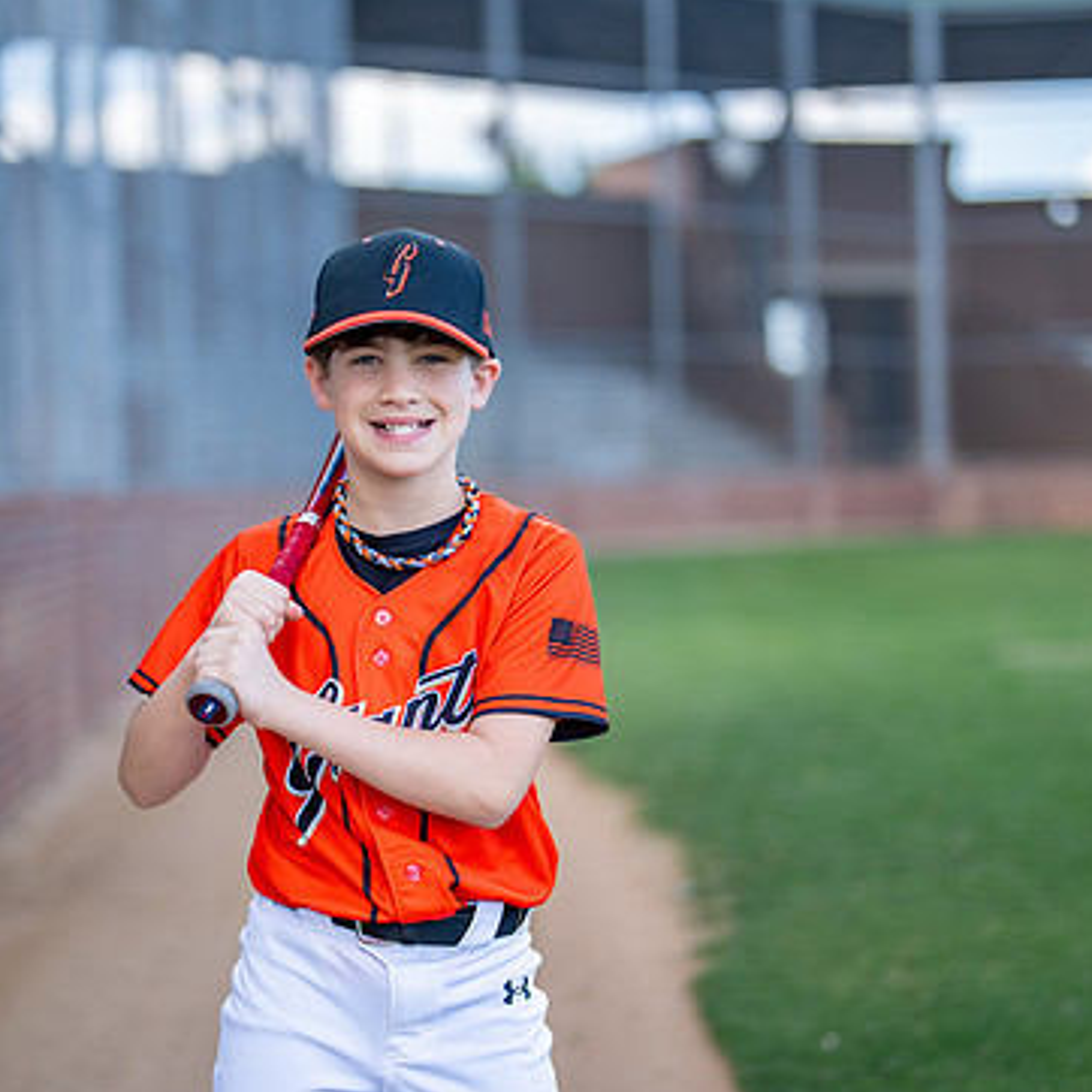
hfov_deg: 22.2
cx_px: 436
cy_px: 591
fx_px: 2784
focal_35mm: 78
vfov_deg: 22.2
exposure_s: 1/2000
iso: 125
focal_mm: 50
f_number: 1.2
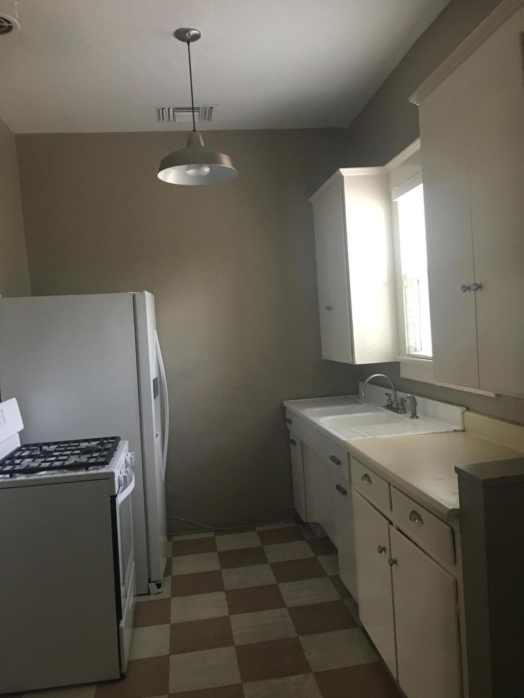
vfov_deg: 61.7
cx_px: 262
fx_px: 585
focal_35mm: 29
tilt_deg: -0.5
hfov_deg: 48.2
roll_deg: +3.8
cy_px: 349
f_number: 2.2
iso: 100
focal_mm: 4.15
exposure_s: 1/15
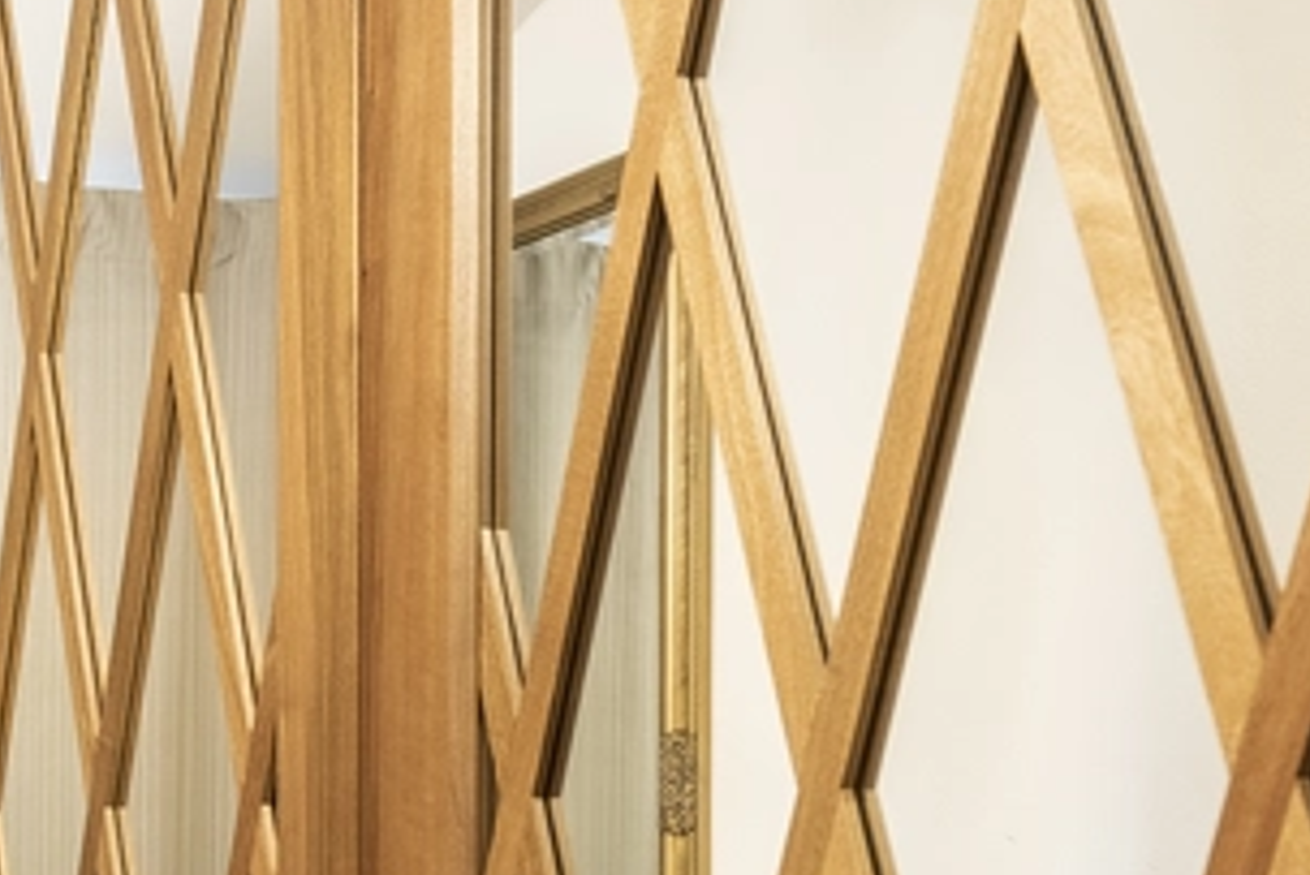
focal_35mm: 64
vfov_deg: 20.5
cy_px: 888
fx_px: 2330
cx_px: -323
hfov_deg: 27.1
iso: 320
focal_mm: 19
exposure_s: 1/20
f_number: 5.6
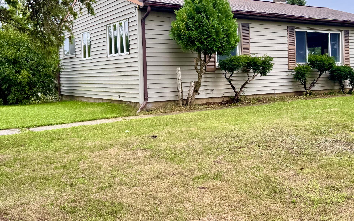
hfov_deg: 49.9
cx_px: 222
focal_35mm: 39
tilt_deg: -1.9
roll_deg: +1.0
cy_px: 80
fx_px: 376
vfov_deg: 32.6
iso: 80
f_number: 1.78
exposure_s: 1/331
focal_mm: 6.76
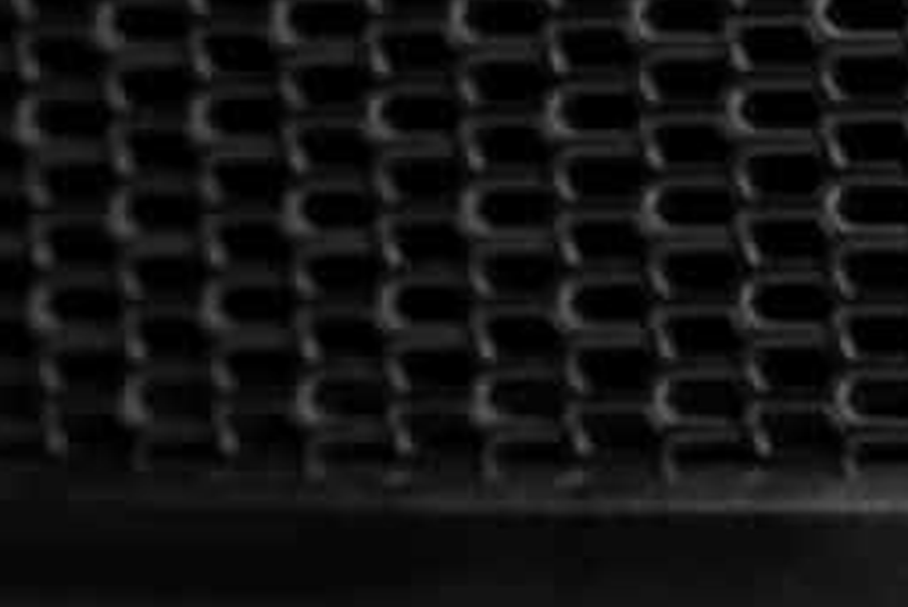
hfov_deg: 7.4
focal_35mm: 266
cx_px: 1795
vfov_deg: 5.2
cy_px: 396
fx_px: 6717
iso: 4000
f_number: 3.5
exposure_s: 1/250
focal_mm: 50
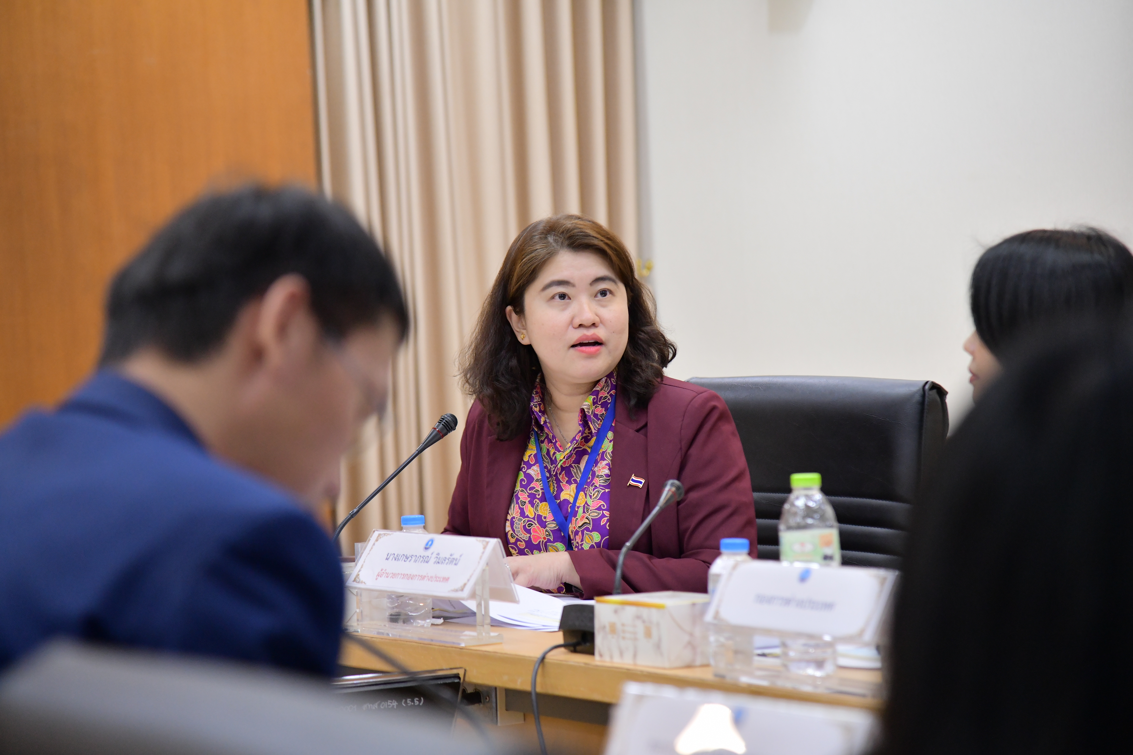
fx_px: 3776
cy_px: 378
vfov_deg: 11.4
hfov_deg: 17.1
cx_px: 566
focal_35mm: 120
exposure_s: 1/200
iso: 2000
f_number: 4
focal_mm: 120
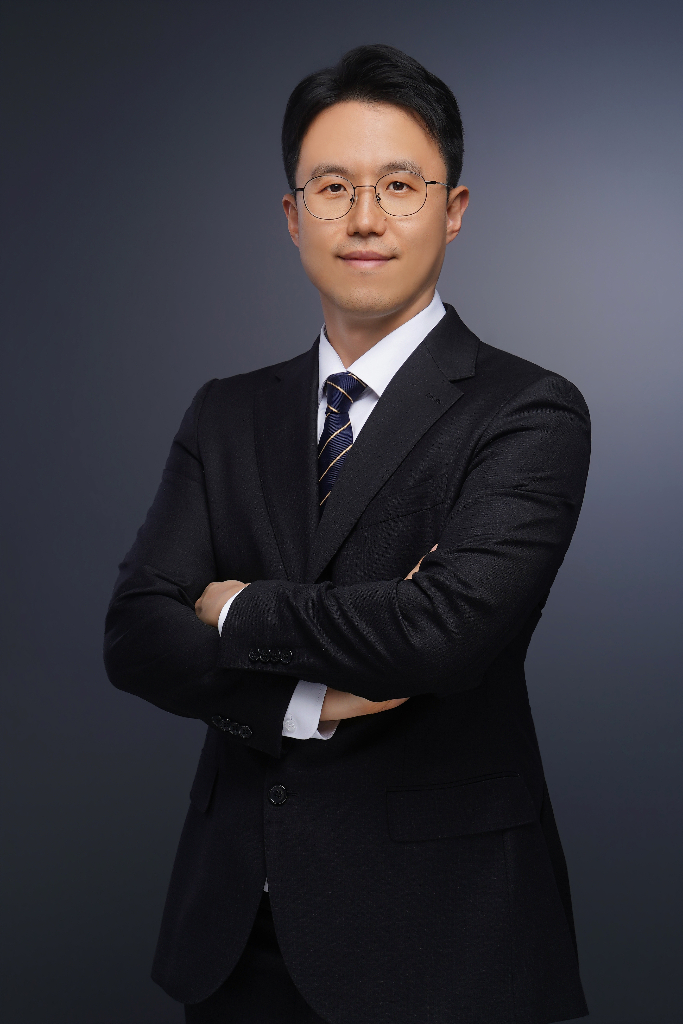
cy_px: 512
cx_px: 342
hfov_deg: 16.7
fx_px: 2333
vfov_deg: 24.8
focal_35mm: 82
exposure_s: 1/125
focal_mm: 55
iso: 100
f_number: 11
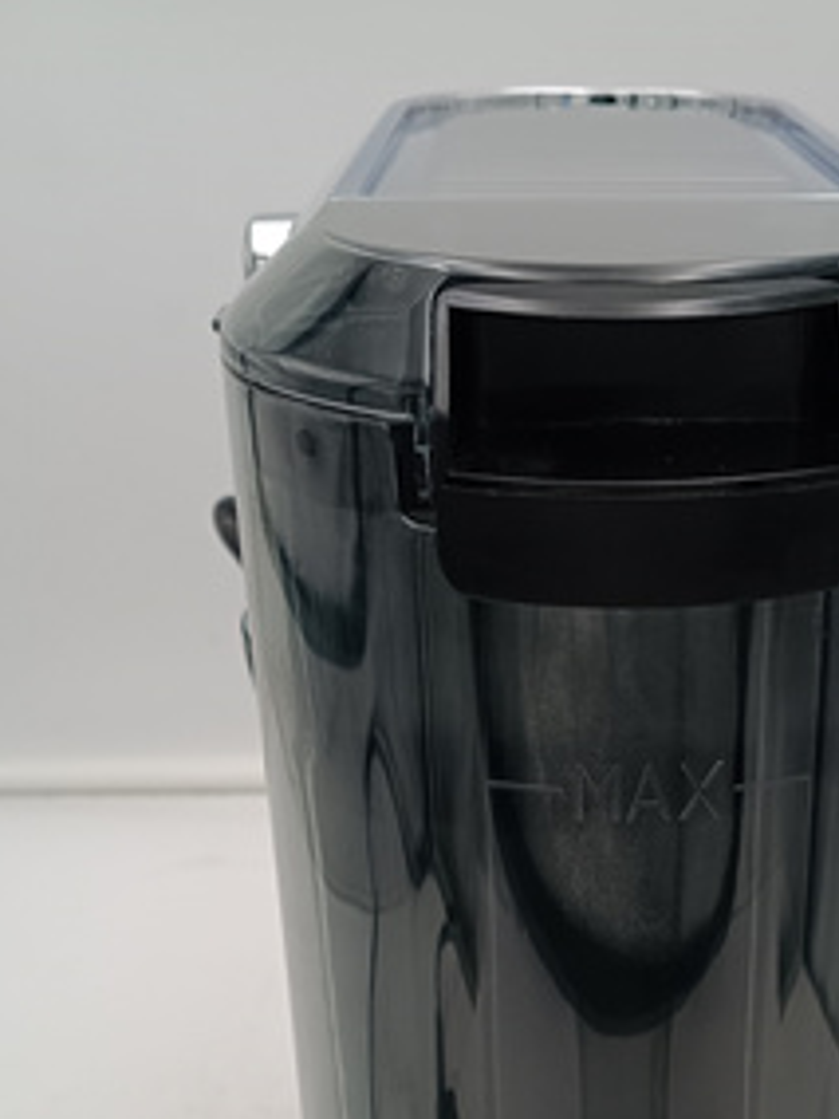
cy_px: 954
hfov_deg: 26.3
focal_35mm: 55
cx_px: 591
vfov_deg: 33.5
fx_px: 1777
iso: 143
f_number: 1.8
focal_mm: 4.81
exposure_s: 1/162
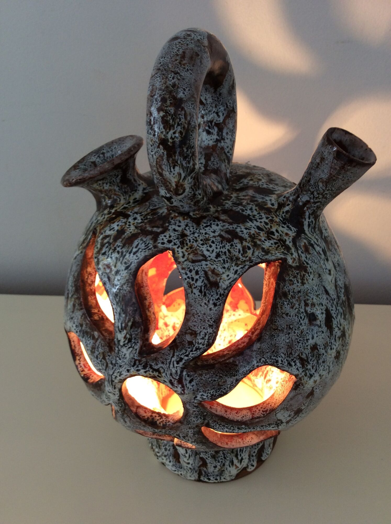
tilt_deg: -34.0
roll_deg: +2.9
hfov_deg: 44.1
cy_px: 262
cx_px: 196
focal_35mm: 32
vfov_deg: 56.9
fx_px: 483
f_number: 2.4
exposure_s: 1/25
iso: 40
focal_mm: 3.3
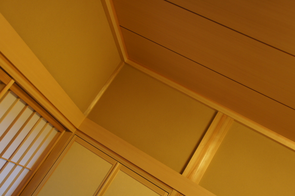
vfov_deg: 35.4
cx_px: 148
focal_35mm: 38
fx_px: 307
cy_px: 98
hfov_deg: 51.3
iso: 500
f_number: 4
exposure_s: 1/40
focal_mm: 25
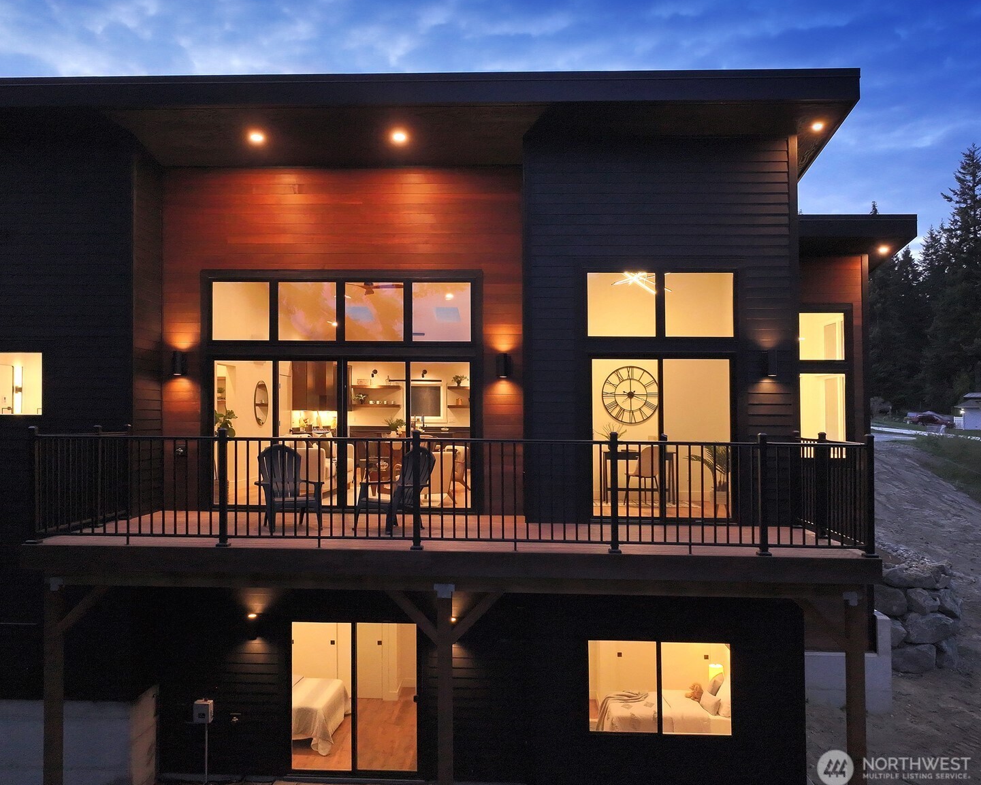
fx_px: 755
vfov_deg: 54.9
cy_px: 387
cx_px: 447
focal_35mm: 26
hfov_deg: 65.9
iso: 1060
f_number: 2.8
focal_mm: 12.29
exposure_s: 1/5
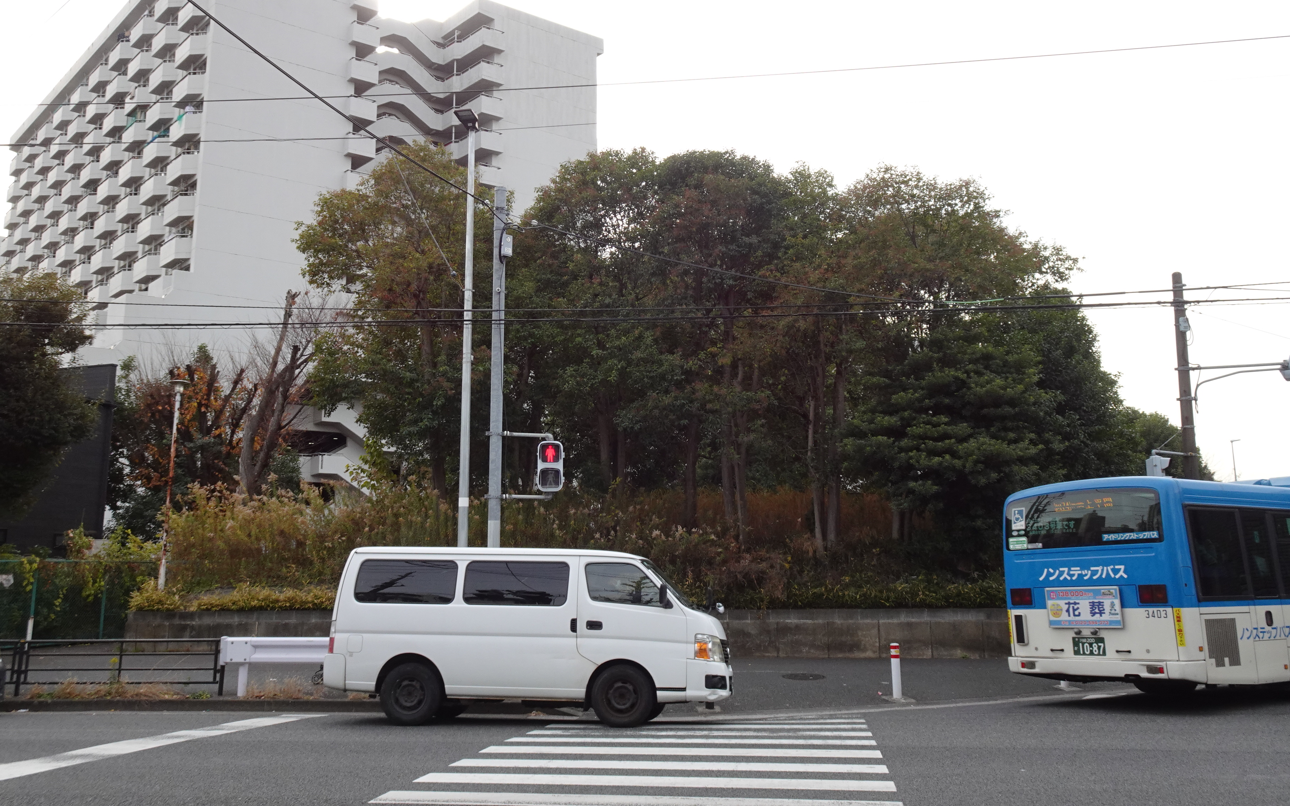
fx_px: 1160
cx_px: 646
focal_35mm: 33
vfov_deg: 38.2
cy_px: 322
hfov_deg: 58.1
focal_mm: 5.26
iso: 100
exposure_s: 1/200
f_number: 5
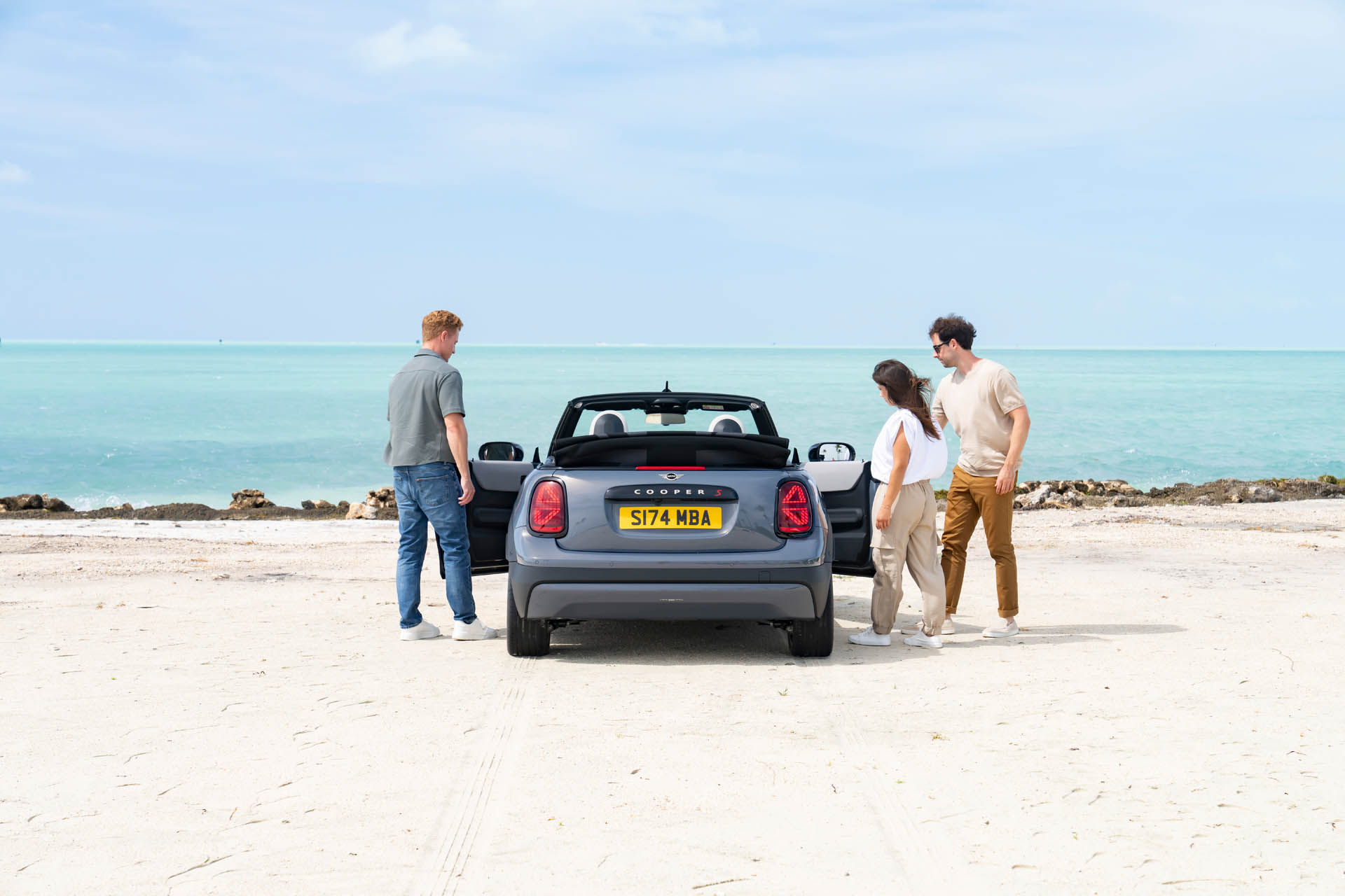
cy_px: 448
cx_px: 672
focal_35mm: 64
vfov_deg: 21.2
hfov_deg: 31.4
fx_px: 2391
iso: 200
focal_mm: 64
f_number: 5.6
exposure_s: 1/320
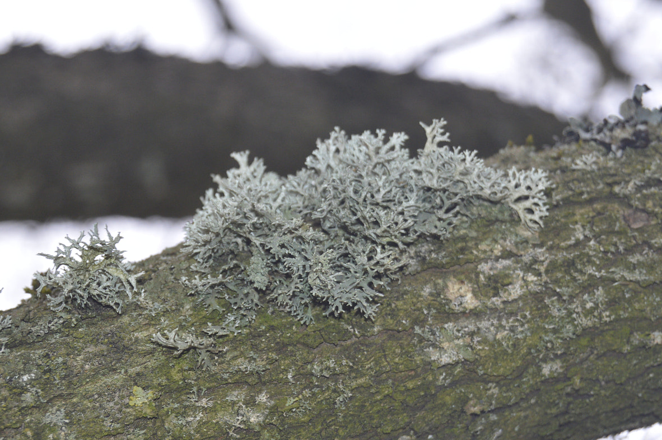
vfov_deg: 12.2
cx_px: 355
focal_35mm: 112
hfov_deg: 18.3
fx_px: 2052
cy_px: 235
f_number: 5.6
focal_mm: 55
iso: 400
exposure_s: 1/80
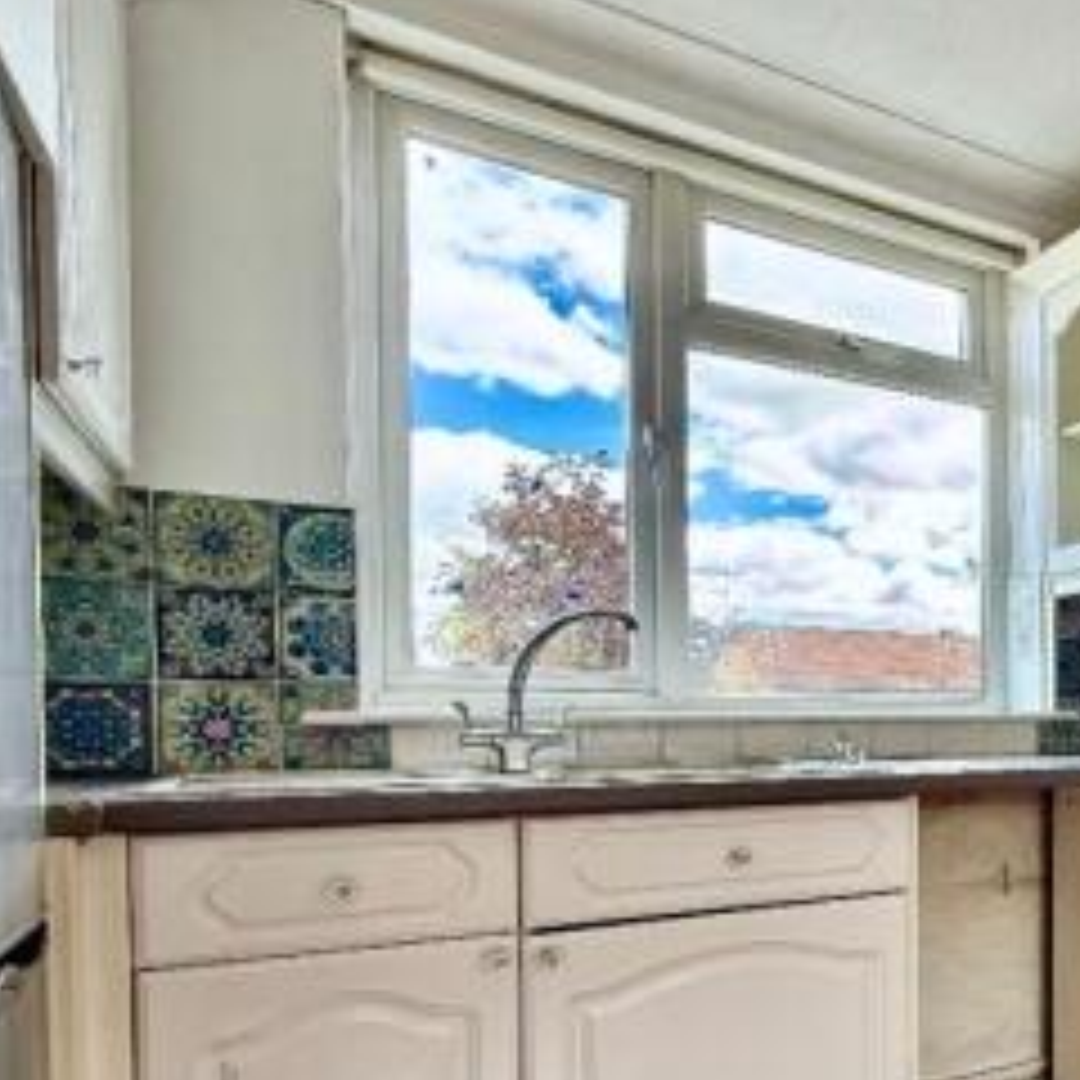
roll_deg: -0.3
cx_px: 1127
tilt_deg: -1.5
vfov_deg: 52.6
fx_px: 1059
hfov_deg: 44.2
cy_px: 749
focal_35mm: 30
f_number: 2.2
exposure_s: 1/104
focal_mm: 2.22
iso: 40
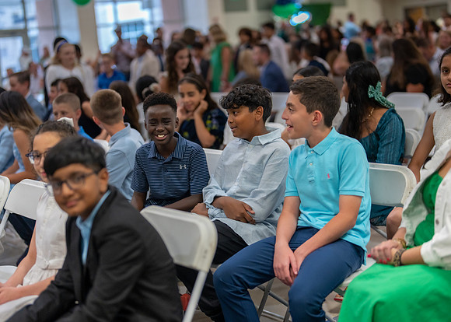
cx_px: 226
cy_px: 161
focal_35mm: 56
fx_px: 721
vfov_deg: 25.2
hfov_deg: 34.7
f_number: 1.2
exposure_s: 1/640
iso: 500
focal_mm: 50
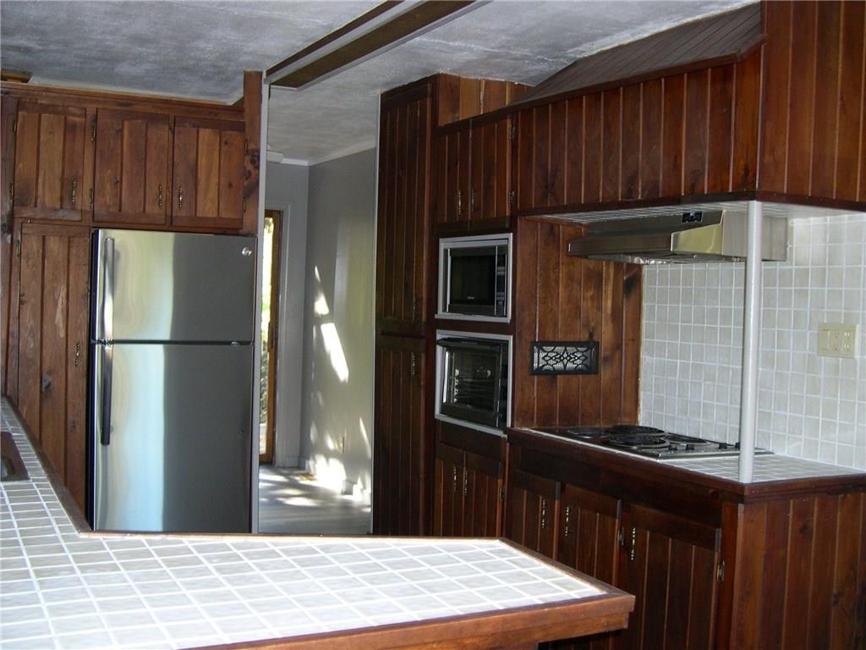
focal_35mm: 38
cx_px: 433
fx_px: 951
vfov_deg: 37.7
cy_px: 325
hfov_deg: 49.0
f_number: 2.8
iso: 241
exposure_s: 1/60
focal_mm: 8
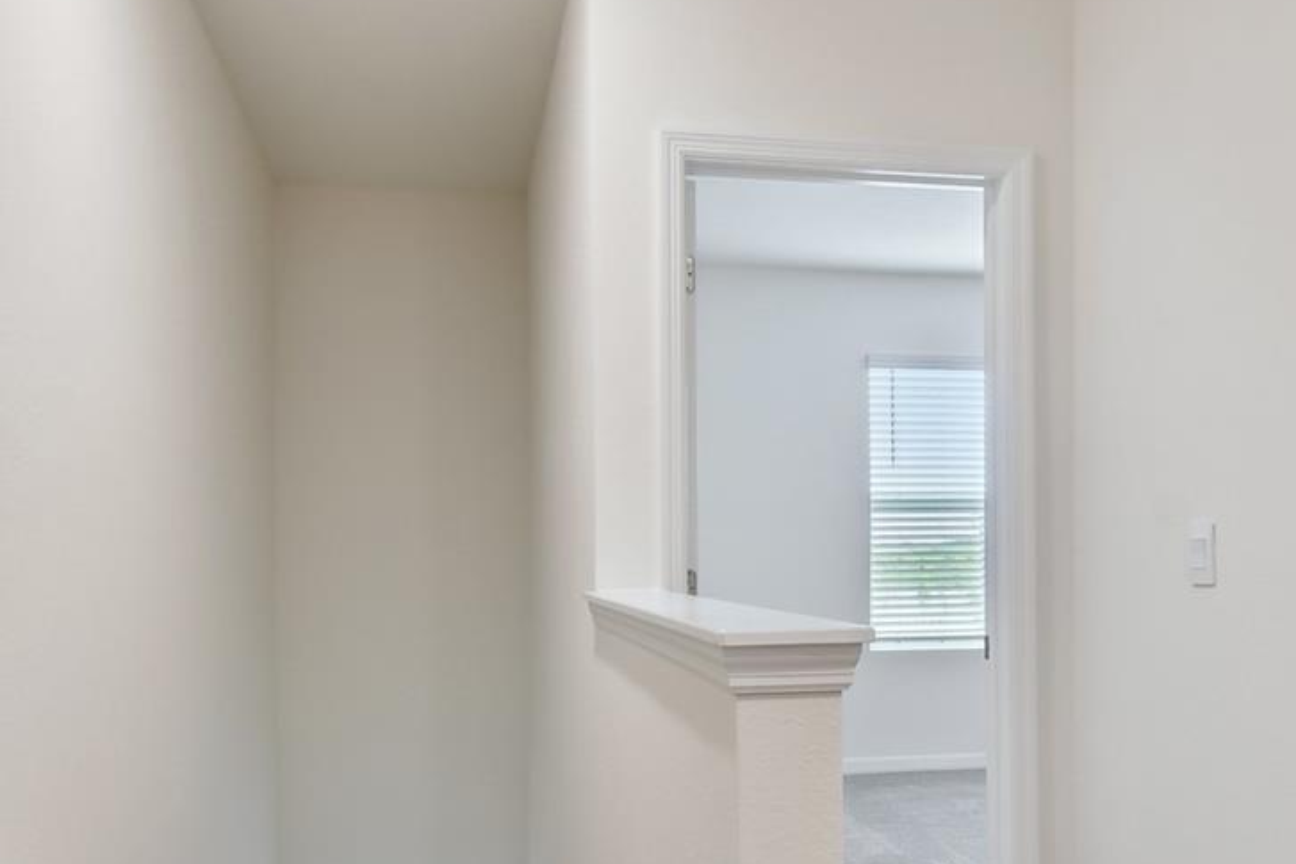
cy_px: 552
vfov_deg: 39.7
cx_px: 713
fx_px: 1188
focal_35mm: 33
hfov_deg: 57.1
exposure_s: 1/4
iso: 100
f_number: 7.1
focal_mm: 10
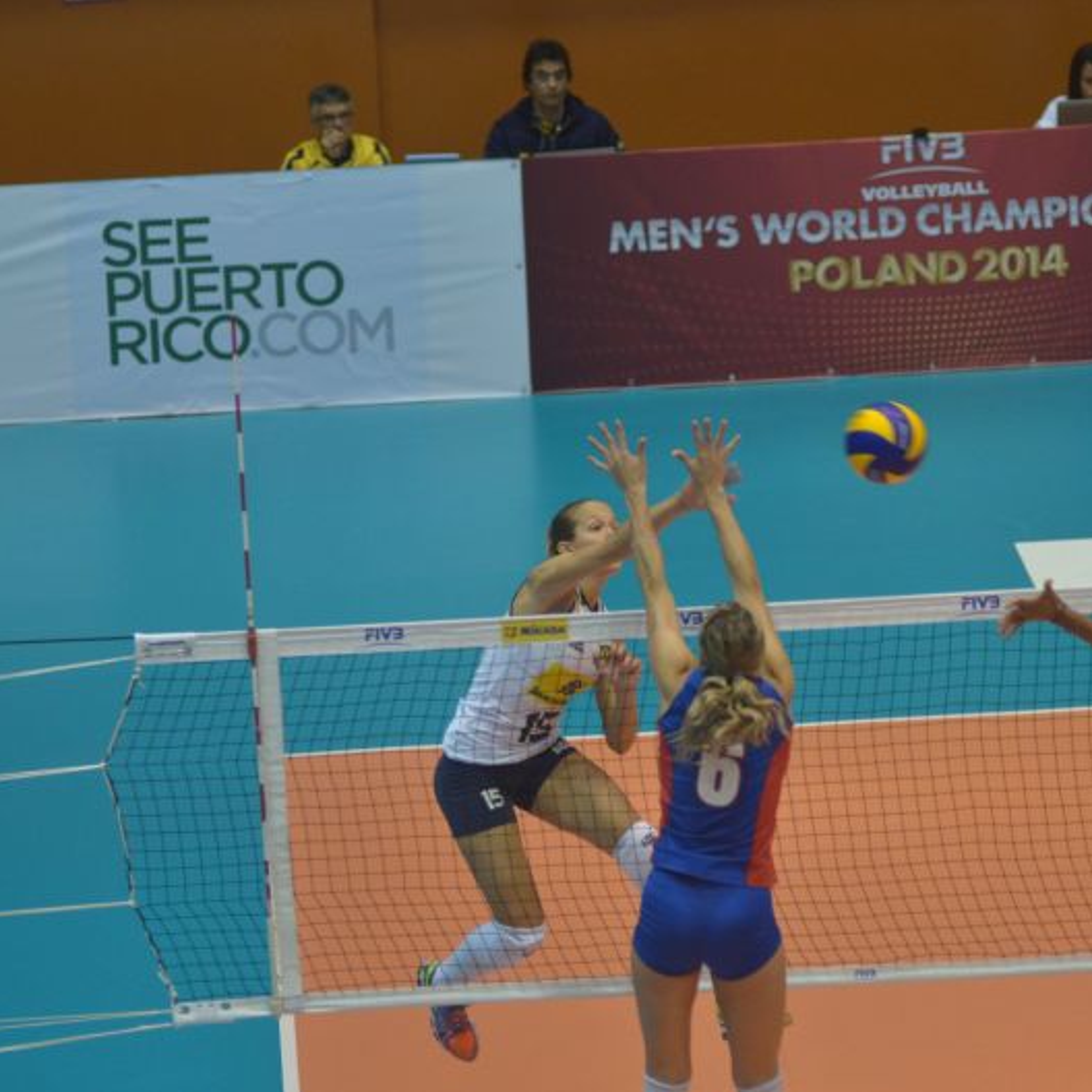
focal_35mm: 280
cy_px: 546
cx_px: 641
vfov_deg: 6.3
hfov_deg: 6.3
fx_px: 9981
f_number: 2.8
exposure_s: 1/640
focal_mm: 145
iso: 1600
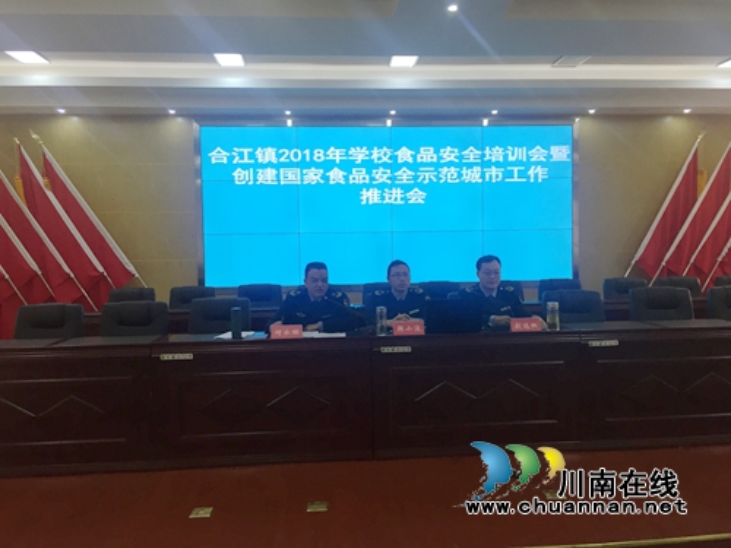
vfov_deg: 48.2
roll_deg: -0.4
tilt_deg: -2.5
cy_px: 274
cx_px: 366
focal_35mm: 29
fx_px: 612
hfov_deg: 61.7
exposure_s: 1/33
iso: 40
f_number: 2.2
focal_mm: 4.15
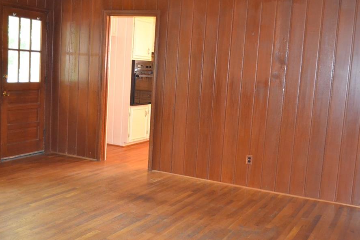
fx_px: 450
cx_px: 179
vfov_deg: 29.9
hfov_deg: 43.6
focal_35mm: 45
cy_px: 124
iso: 3200
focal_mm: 26
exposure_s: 1/60
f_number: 4
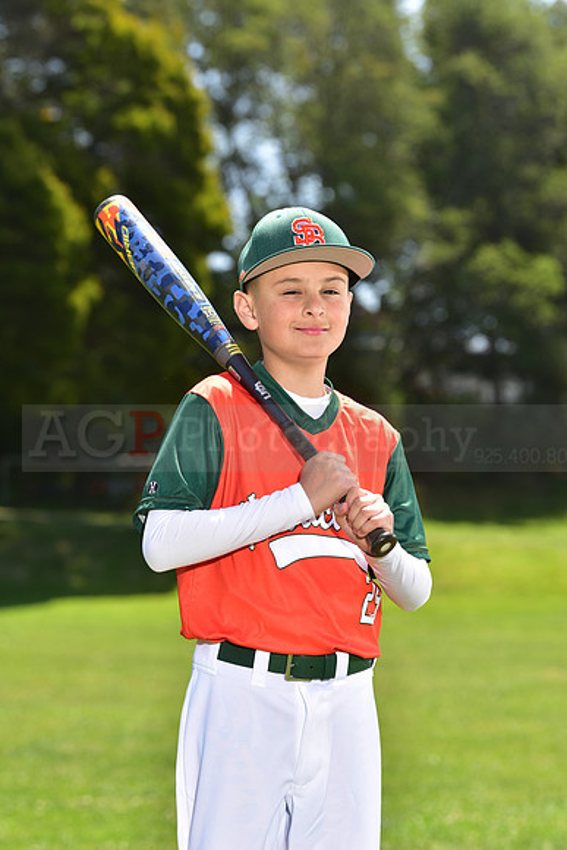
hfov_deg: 11.0
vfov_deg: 16.4
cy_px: 425
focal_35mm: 125
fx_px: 2951
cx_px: 284
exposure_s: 1/200
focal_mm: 125
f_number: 5.6
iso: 80
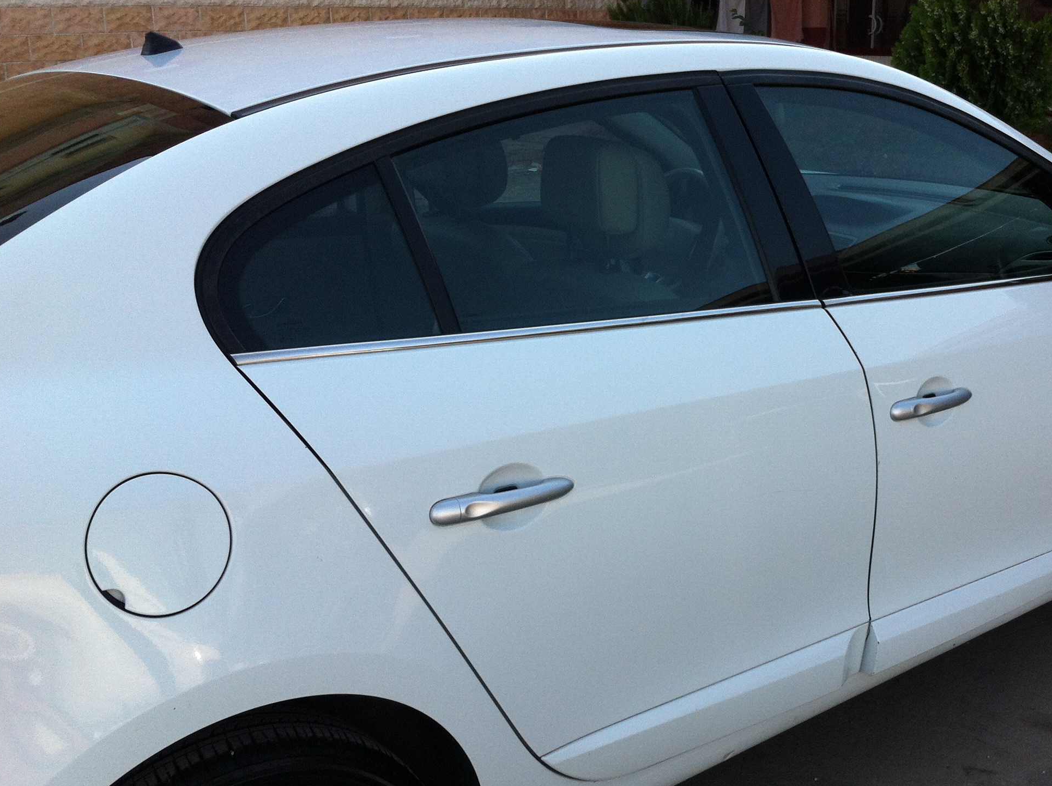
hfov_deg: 40.1
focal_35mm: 47
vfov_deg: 30.8
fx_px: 1426
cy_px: 392
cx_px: 682
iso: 80
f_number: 2.8
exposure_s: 1/603
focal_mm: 3.85
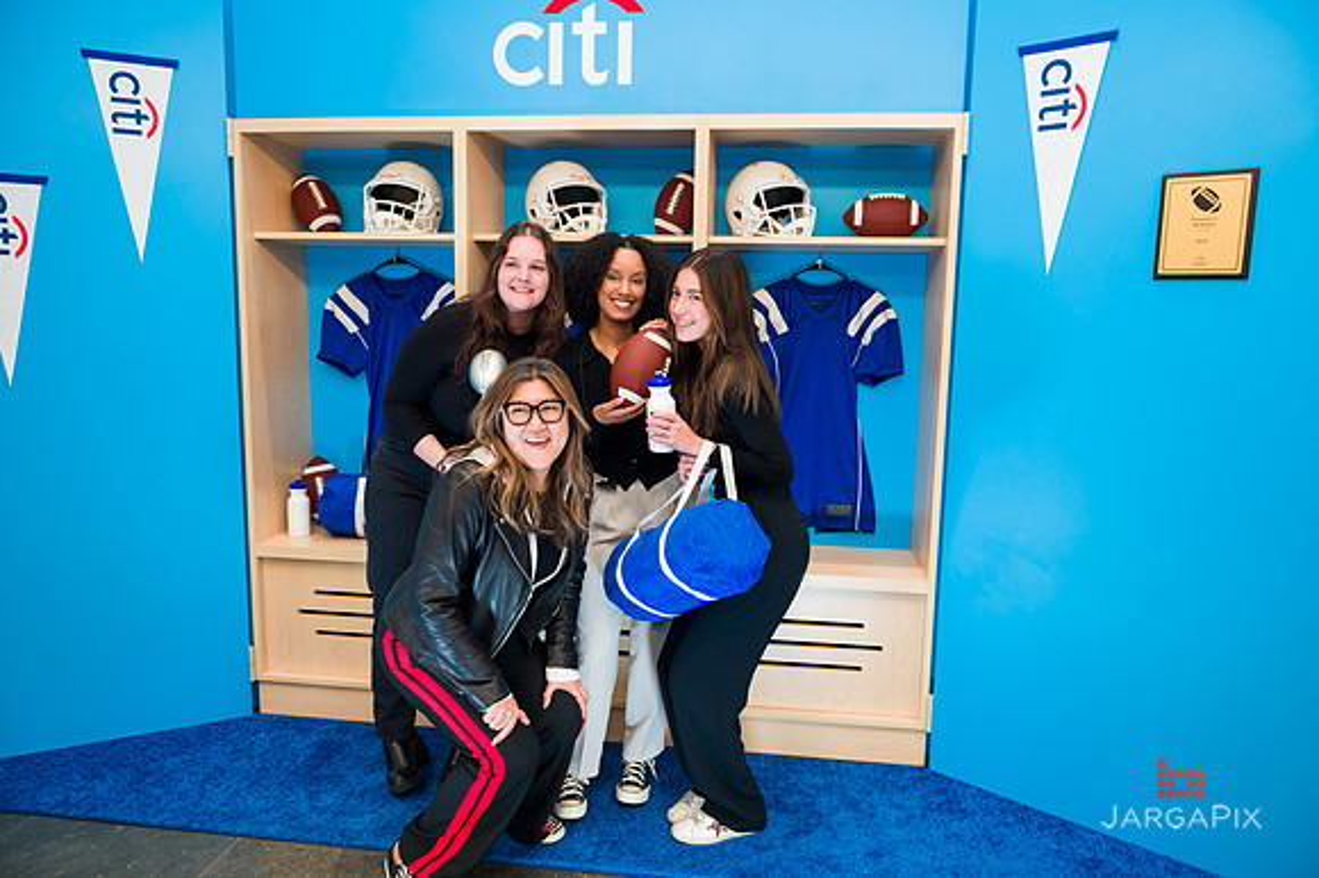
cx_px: 660
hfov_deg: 73.8
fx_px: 879
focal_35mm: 24
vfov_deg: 53.1
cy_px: 439
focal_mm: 24
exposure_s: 1/200
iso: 800
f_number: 4
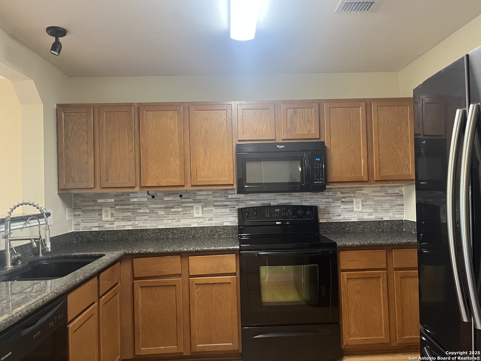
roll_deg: +1.8
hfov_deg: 67.3
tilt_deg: -0.1
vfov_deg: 53.1
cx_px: 240
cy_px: 180
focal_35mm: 26
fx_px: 361
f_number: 1.6
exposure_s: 1/60
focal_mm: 5.1
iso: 250
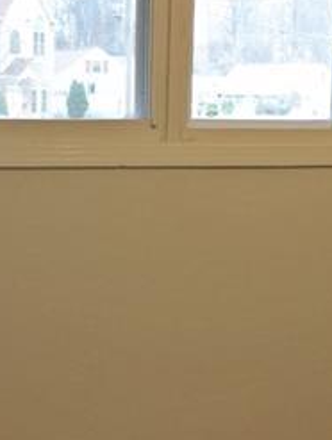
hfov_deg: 16.4
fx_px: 1148
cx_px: 127
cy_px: 274
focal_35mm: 90
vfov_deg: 21.7
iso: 32
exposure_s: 1/30
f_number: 2.2
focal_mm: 4.15
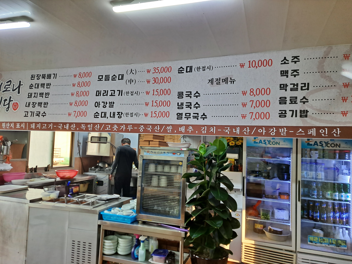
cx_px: 176
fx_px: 244
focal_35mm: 24
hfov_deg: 71.6
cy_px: 132
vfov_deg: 56.8
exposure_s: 1/60
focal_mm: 5.23
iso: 40
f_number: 1.8
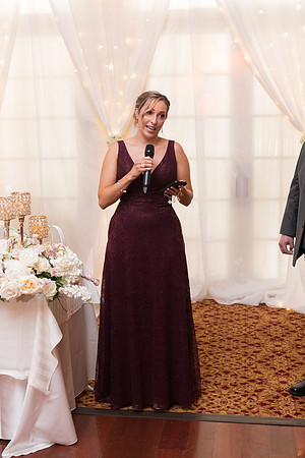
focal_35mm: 50
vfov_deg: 39.6
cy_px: 229
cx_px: 152
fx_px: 635
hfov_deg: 27.0
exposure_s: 1/125
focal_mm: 50
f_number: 5
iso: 3200
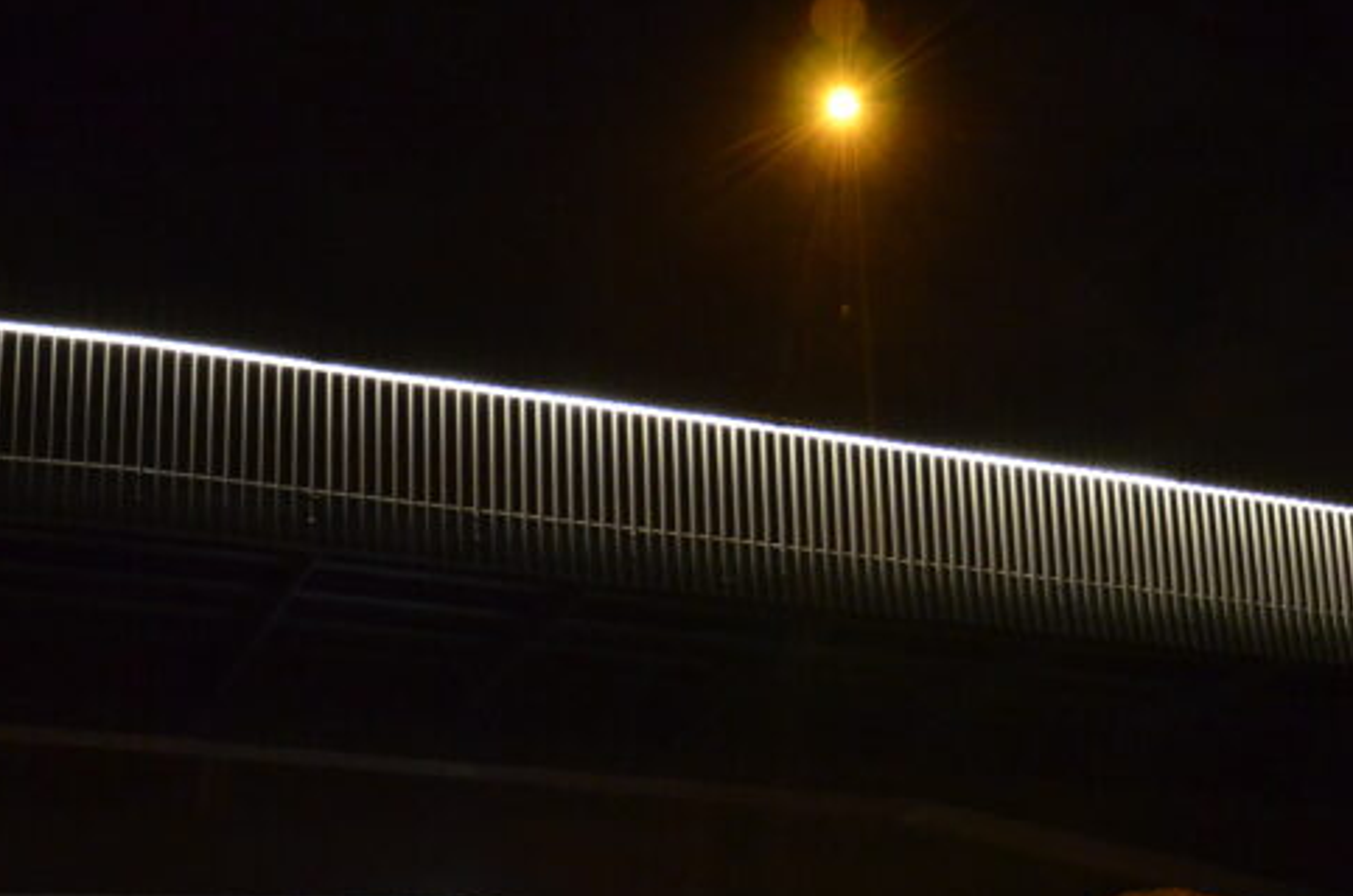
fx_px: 2626
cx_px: 815
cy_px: 538
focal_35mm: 70
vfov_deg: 19.4
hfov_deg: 28.8
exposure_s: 1/15
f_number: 3.8
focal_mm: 22
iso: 3200
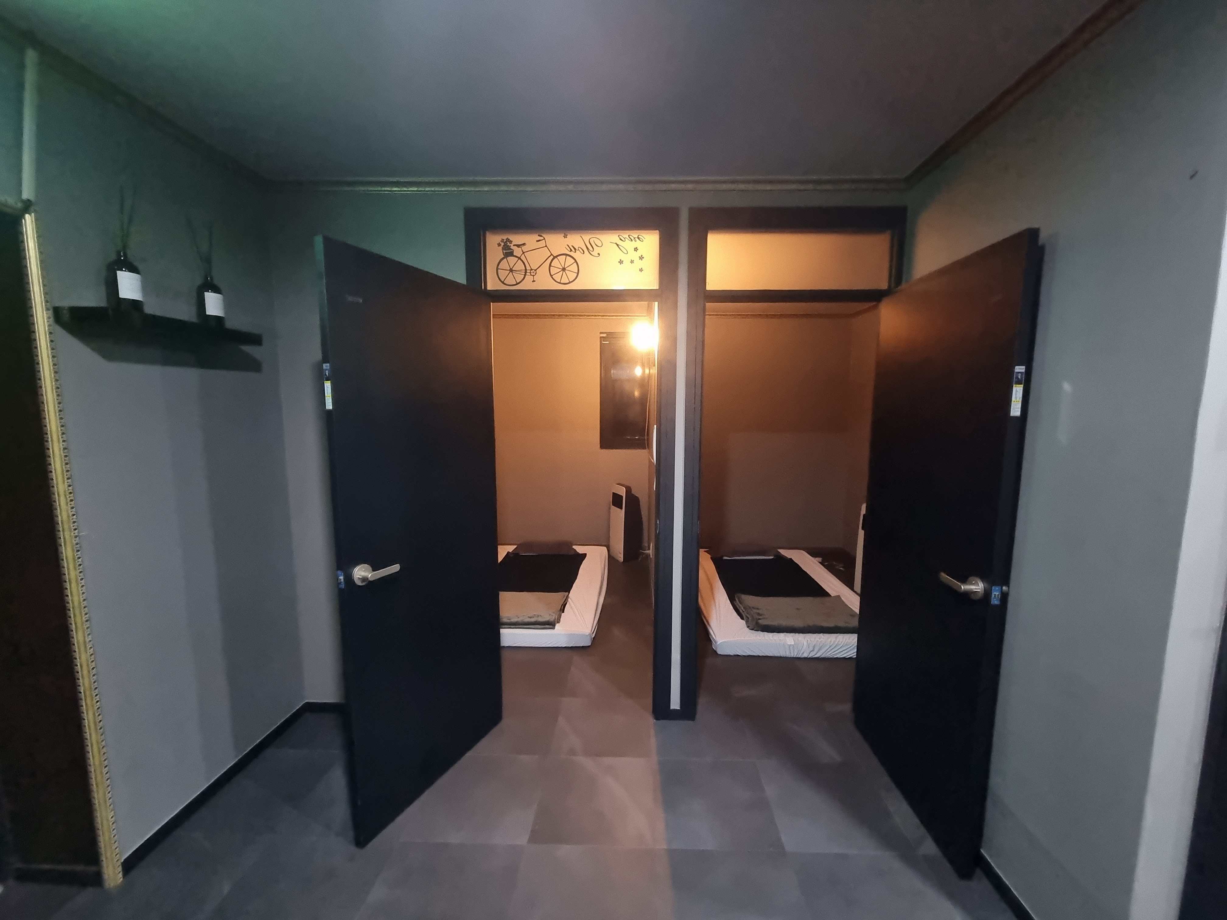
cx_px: 614
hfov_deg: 106.2
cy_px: 460
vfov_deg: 89.9
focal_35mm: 13
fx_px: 461
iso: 1600
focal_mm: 2.2
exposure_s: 1/24
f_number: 2.2
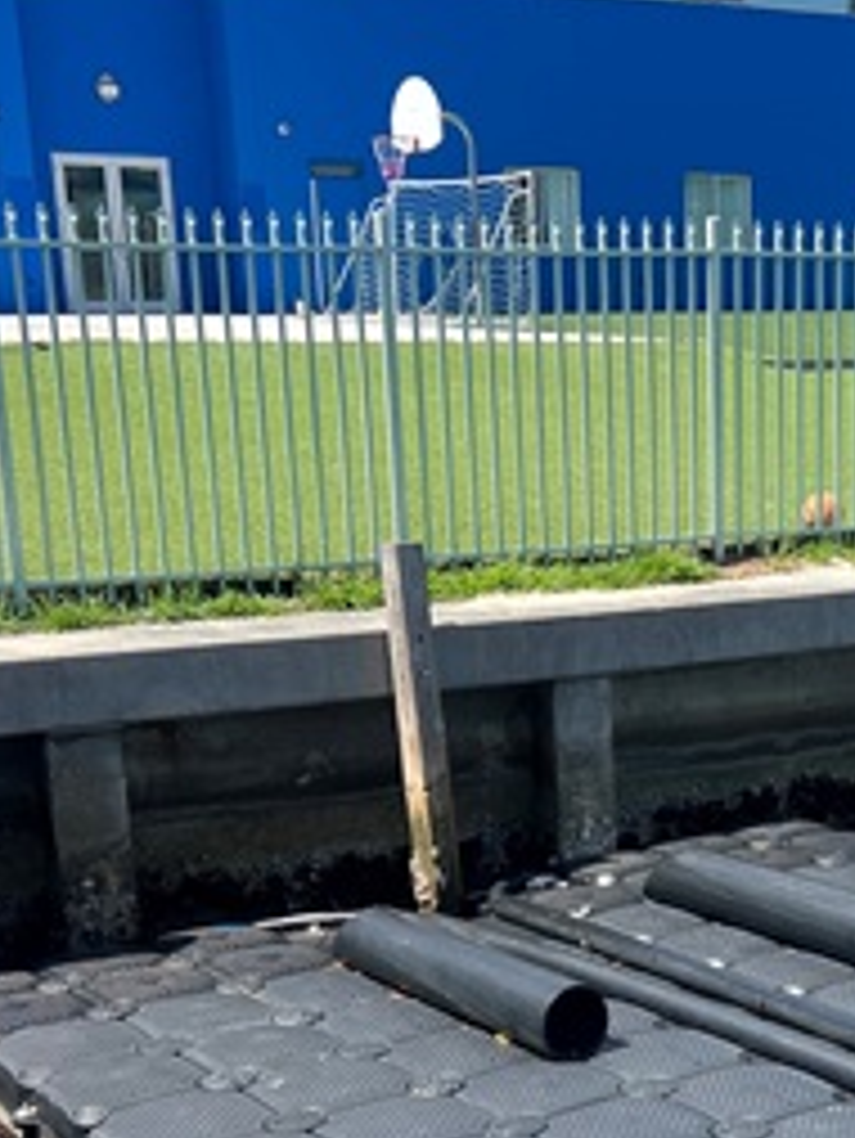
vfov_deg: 30.3
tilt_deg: -17.6
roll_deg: -0.6
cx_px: 781
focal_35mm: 62
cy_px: 949
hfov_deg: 23.0
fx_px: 2040
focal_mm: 5.7
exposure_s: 1/1751
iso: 50
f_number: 1.5
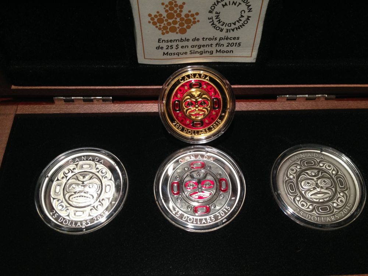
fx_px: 351
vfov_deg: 42.9
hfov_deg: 55.4
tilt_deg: -60.4
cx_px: 184
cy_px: 138
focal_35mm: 33
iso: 160
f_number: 2.4
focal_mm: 4.12
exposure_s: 1/20
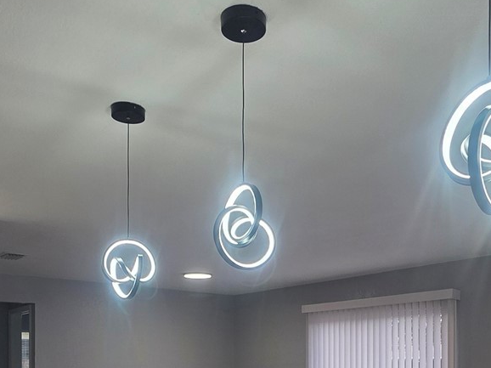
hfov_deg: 51.3
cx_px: 270
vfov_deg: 36.0
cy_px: 362
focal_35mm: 36
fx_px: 510
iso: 100
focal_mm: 2.2
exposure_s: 1/120
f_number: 1.9
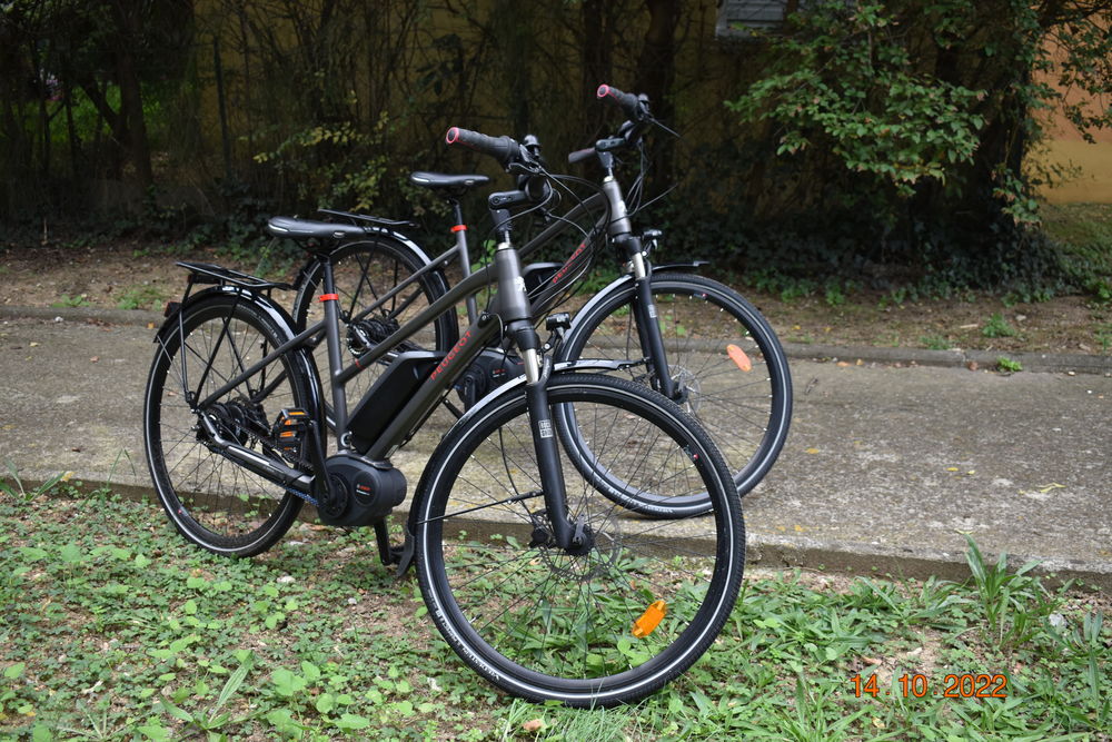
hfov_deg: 51.3
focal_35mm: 38
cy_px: 371
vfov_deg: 35.5
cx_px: 556
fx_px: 1158
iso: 400
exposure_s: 1/250
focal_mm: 25
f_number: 4
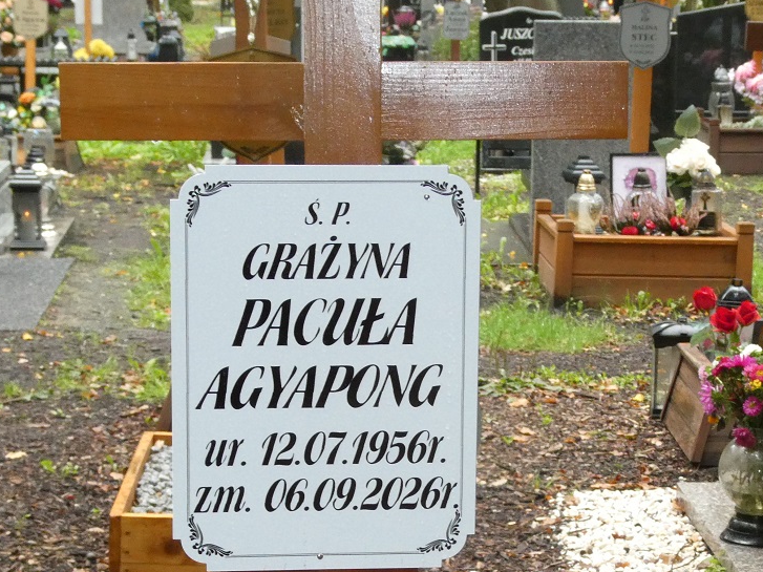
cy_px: 445
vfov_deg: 13.4
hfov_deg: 17.9
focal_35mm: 110
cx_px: 357
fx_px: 2424
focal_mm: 9
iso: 500
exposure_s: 1/60
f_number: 4.1
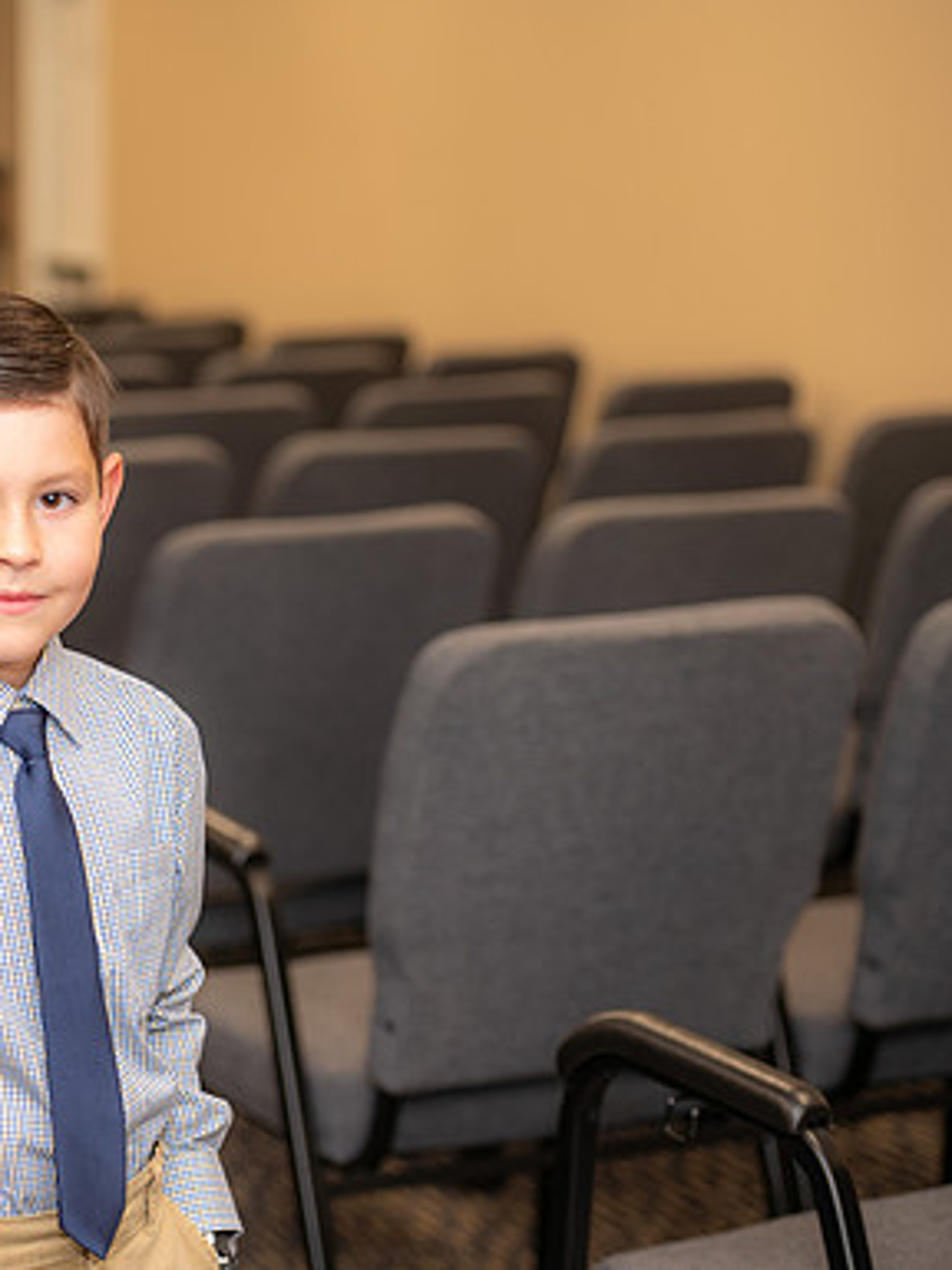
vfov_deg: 18.0
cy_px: 633
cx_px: 20
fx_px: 3997
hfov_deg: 13.4
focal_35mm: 109
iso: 100
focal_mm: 75
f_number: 2.8
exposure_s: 1/50
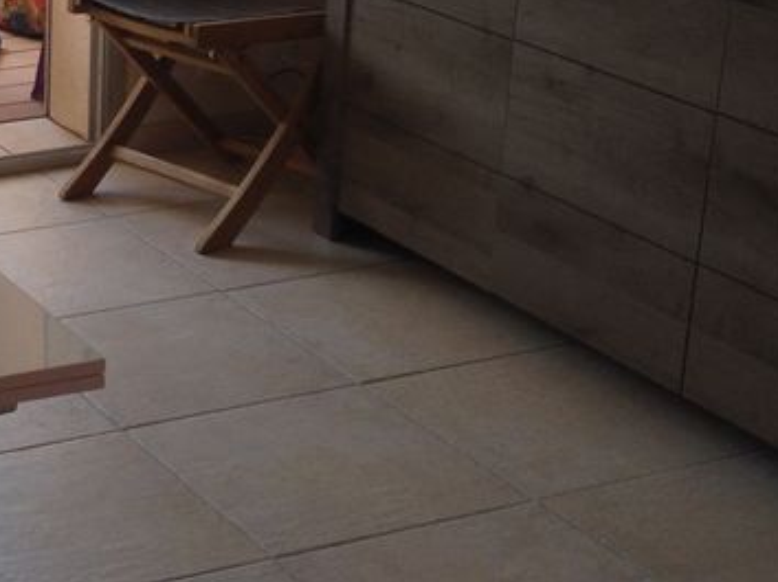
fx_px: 2224
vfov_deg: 14.9
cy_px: 178
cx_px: -149
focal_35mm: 99
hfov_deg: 18.8
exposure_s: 1/120
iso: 80
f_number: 2.4
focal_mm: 4.28
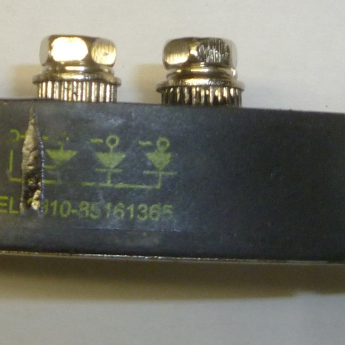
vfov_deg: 17.1
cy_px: -50
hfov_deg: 17.5
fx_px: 1105
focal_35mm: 98
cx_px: 31
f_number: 3.3
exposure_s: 1/30
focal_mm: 5
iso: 160
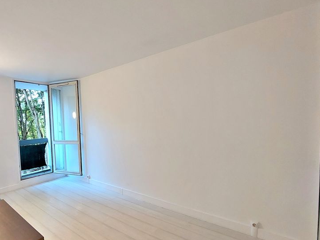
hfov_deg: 84.0
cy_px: 133
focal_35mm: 18
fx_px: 166
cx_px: 101
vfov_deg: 71.4
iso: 125
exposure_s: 1/50
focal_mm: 1.74
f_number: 2.2
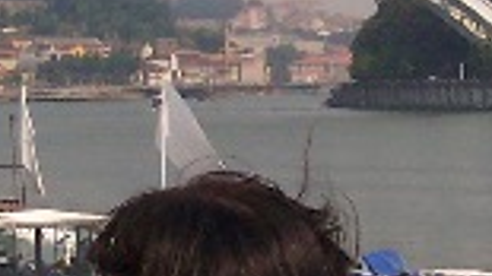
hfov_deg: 10.1
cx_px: 238
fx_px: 2790
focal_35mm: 214
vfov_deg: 5.6
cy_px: -127
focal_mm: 8
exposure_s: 1/700
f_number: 4.8
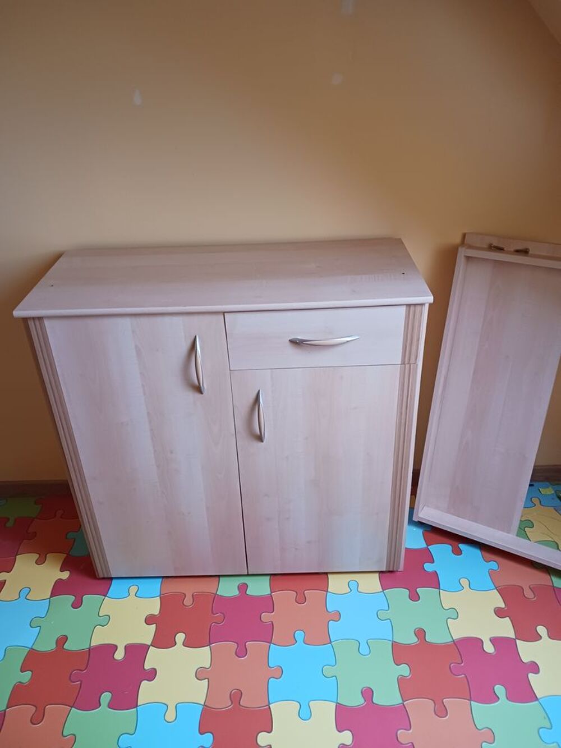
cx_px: 280
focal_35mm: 27
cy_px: 374
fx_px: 583
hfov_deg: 51.4
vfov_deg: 65.3
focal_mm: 4
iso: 250
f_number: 1.8
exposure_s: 1/33.3
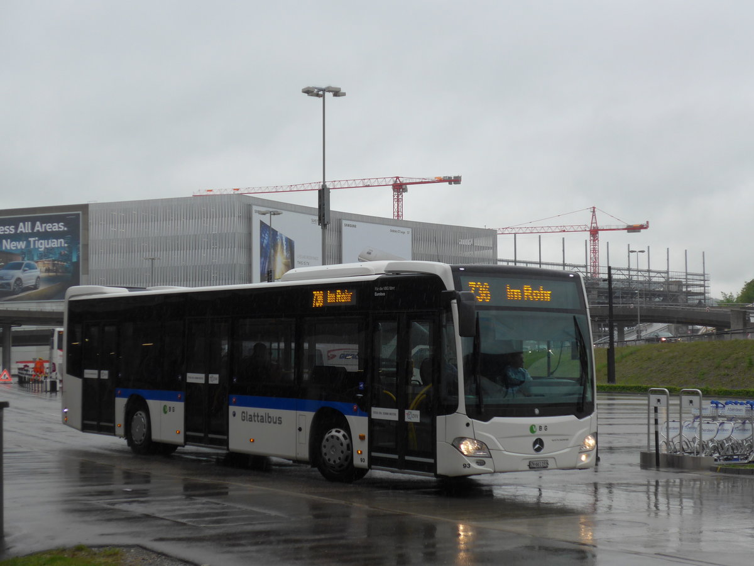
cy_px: 283
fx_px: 1350
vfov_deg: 23.7
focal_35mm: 62
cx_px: 377
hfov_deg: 31.2
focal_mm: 12.7
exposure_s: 1/320
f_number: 3.7
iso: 125
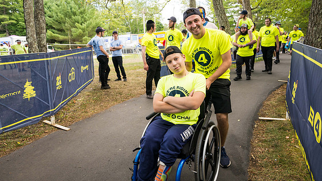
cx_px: 162
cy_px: 80
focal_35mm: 24
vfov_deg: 47.6
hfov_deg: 76.3
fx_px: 205
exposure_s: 1/500
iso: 400
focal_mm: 22
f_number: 4
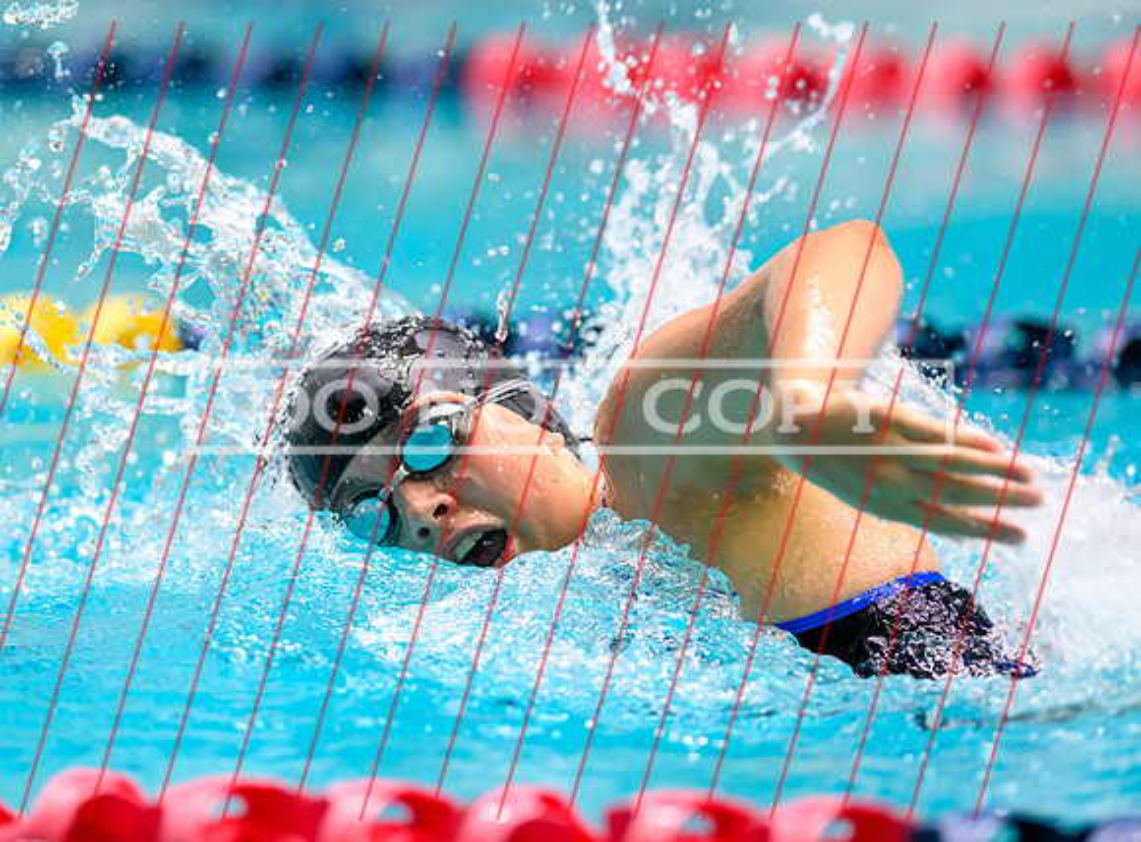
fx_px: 13581
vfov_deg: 3.6
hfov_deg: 4.8
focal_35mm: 414
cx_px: 388
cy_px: 418
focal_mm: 300
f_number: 2.8
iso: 2500
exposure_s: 1/800
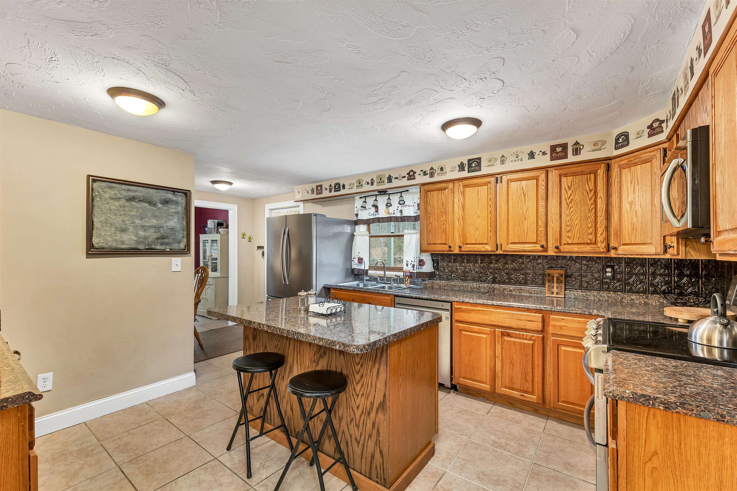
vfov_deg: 77.3
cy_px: 246
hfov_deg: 100.4
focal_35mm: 15
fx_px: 307
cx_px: 368
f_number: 8
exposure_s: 1/1.25
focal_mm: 15
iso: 400
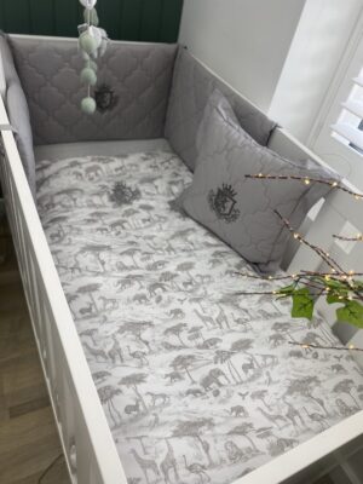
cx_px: 182
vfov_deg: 67.3
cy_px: 242
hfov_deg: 53.1
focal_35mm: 26
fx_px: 364
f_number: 1.8
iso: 32
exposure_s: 1/161
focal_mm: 4.25
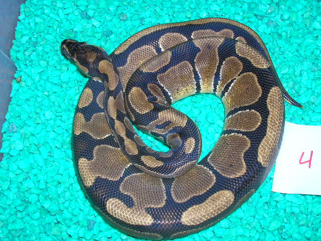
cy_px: 120
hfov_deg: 41.2
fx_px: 427
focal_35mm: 46
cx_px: 160
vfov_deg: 31.5
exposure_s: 1/60.1
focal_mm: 7.7
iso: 50
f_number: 5.4
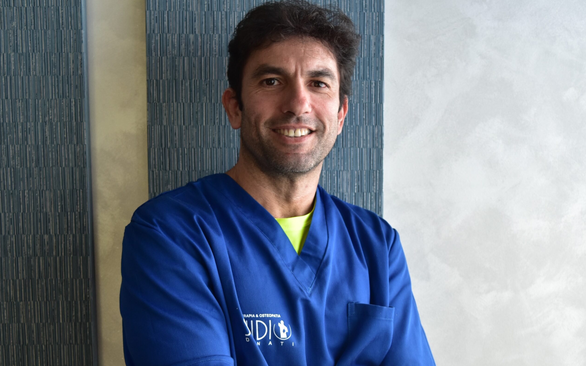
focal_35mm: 36
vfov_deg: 35.8
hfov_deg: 54.6
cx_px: 293
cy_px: 179
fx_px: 567
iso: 400
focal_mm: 23
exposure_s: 1/160
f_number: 4
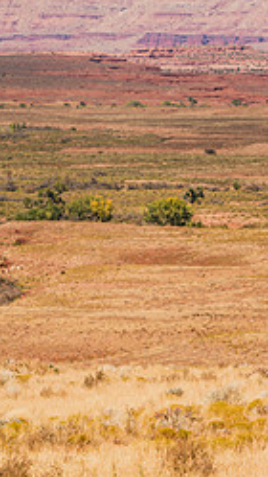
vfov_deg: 5.6
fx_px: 4840
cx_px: 285
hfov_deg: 3.2
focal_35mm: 383
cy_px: 266
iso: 160
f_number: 6.3
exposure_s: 1/1250
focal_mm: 202
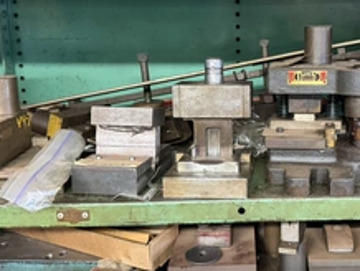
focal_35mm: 44
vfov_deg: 32.8
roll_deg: +0.5
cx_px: 246
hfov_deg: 42.2
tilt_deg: -11.5
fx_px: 458
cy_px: 104
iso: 500
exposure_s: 1/60
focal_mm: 6.76
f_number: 1.78
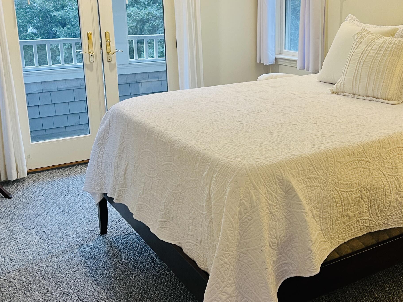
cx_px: 243
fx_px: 501
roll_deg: -0.1
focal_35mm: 43
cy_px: 120
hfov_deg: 43.6
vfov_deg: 33.5
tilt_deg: -15.9
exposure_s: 1/60
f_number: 1.5
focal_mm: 5.7
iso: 80
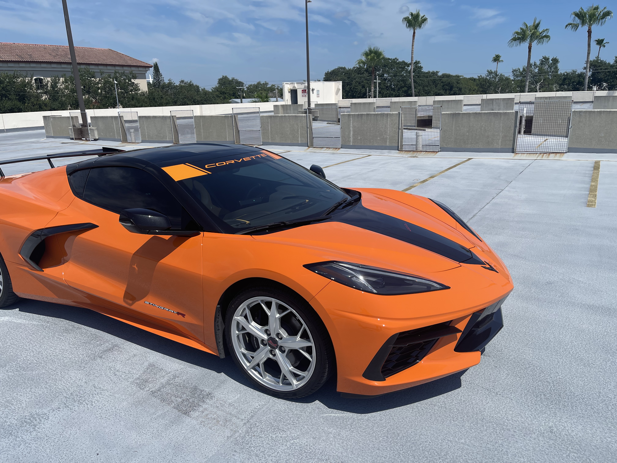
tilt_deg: -17.2
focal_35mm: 25
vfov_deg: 54.9
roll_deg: +1.9
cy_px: 232
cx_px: 308
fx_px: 446
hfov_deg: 69.4
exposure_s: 1/5376
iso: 32
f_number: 1.6
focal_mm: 5.1
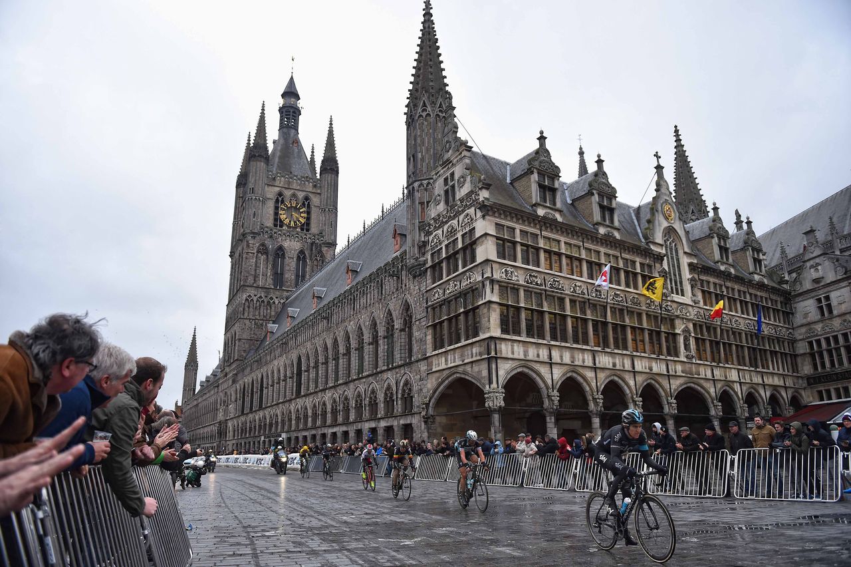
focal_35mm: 24
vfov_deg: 53.1
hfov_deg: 73.8
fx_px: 567
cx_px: 426
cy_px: 284
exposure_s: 1/1250
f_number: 2.8
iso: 640
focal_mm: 24
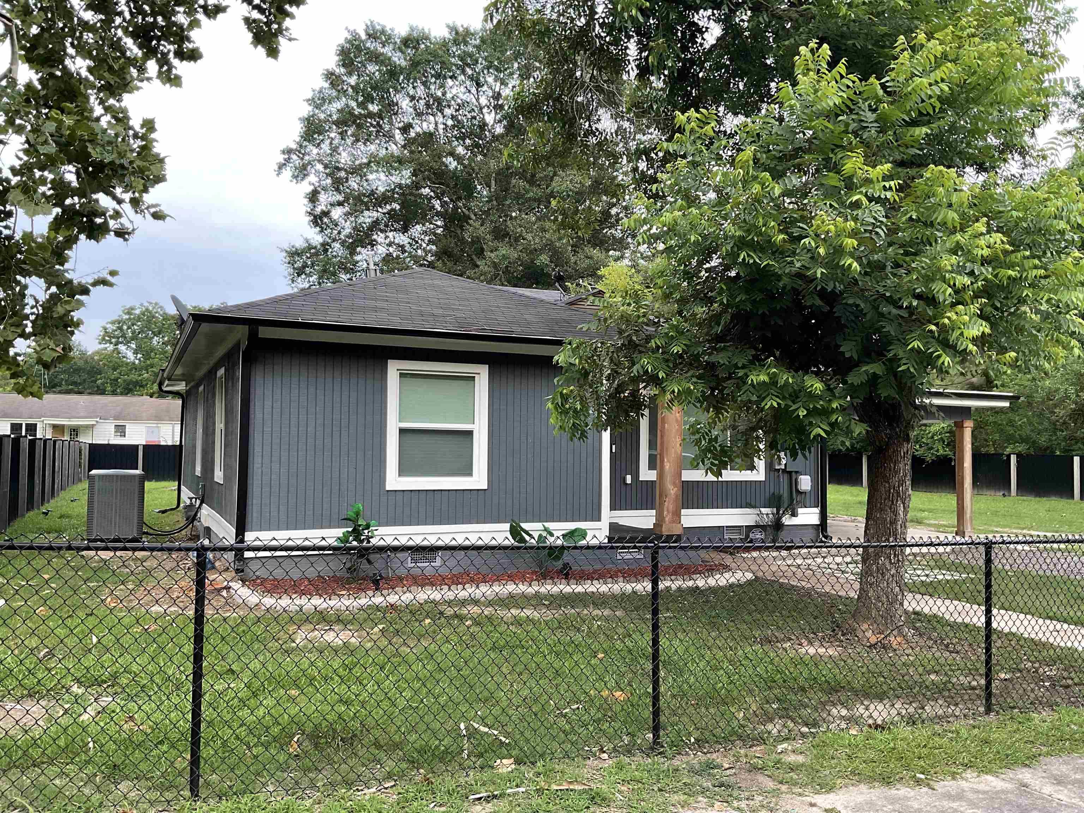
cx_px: 542
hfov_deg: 61.7
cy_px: 406
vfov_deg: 48.2
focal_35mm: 29
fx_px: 908
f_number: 1.8
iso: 50
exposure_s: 1/120
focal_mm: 3
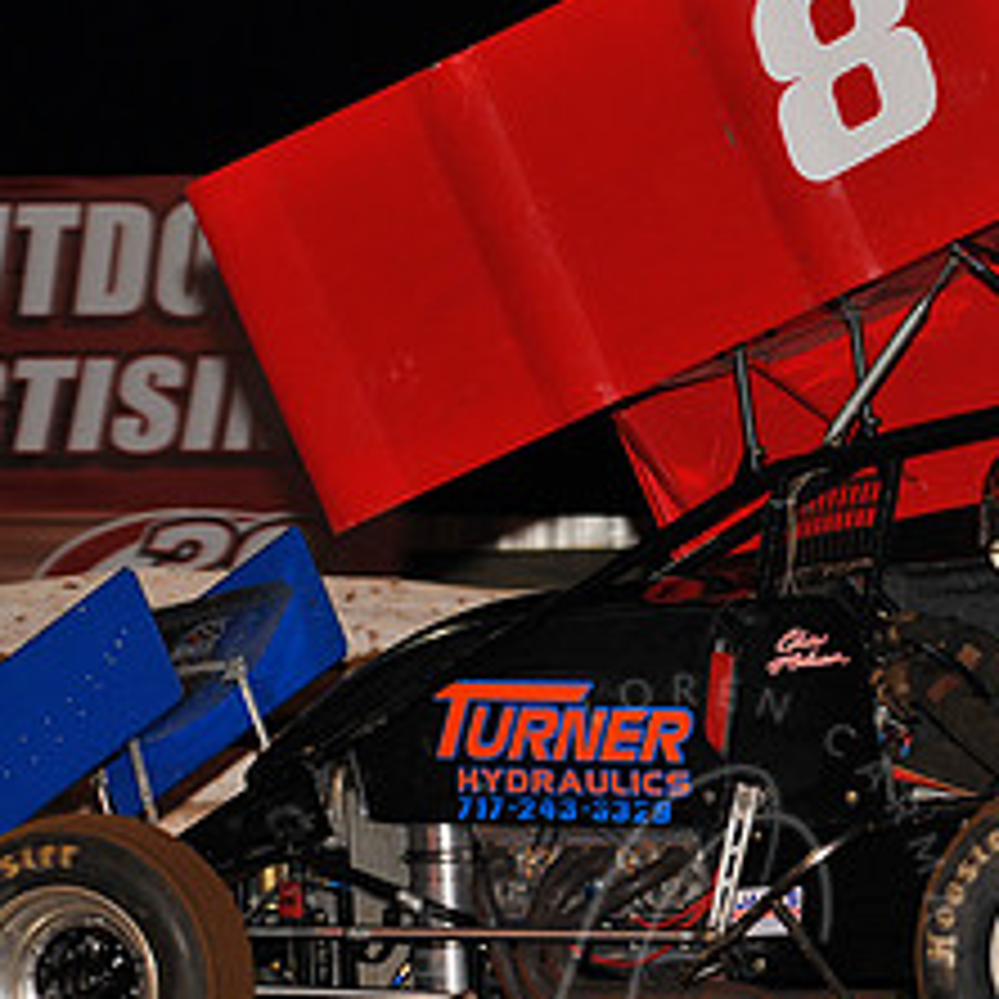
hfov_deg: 4.6
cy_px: 531
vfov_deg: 4.6
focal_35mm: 378
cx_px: 684
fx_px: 12342
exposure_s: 1/250
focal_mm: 170
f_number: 5.6
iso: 500
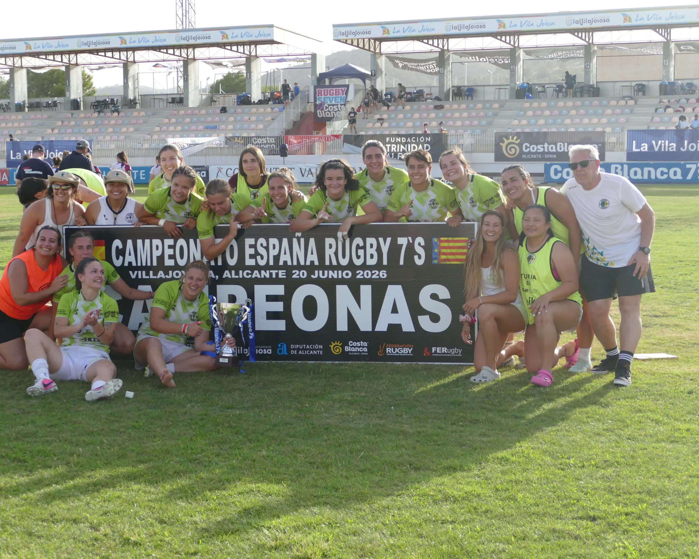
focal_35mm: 63
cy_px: 276
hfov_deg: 30.0
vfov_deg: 24.2
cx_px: 304
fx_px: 1303
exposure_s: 1/500
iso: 125
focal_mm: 20.23
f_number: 3.4
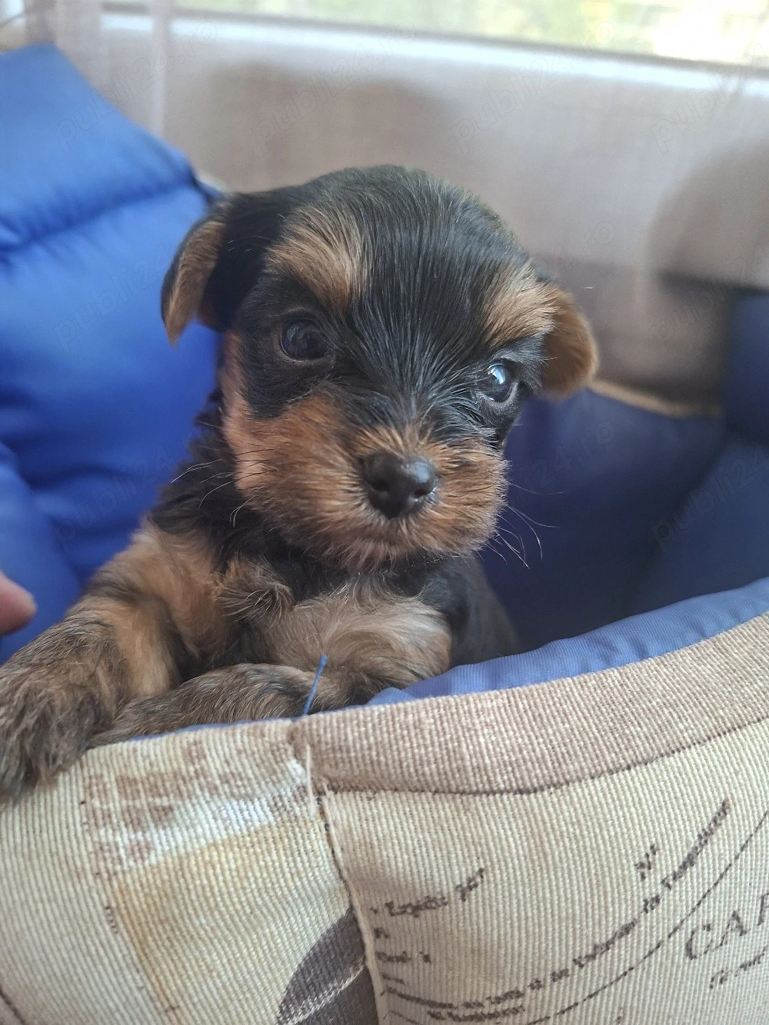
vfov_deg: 73.9
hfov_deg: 58.9
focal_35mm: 23
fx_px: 681
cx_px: 384
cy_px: 512
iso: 200
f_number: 1.8
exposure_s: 1/100
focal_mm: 5.54
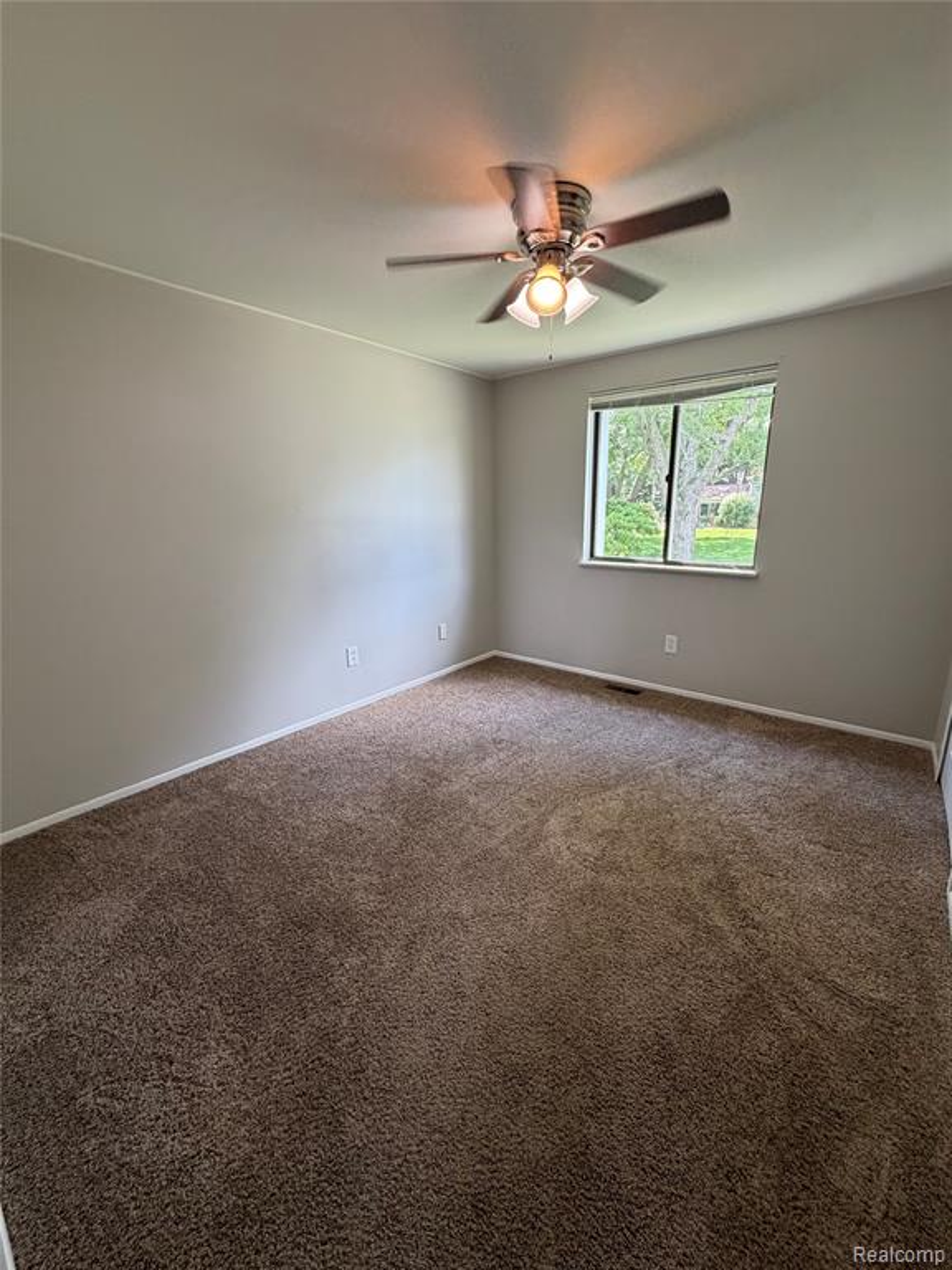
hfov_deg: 85.7
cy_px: 635
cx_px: 476
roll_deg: +0.8
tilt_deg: -14.1
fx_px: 513
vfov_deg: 102.1
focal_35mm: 14
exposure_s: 1/120
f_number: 2.2
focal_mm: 2.22
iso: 250
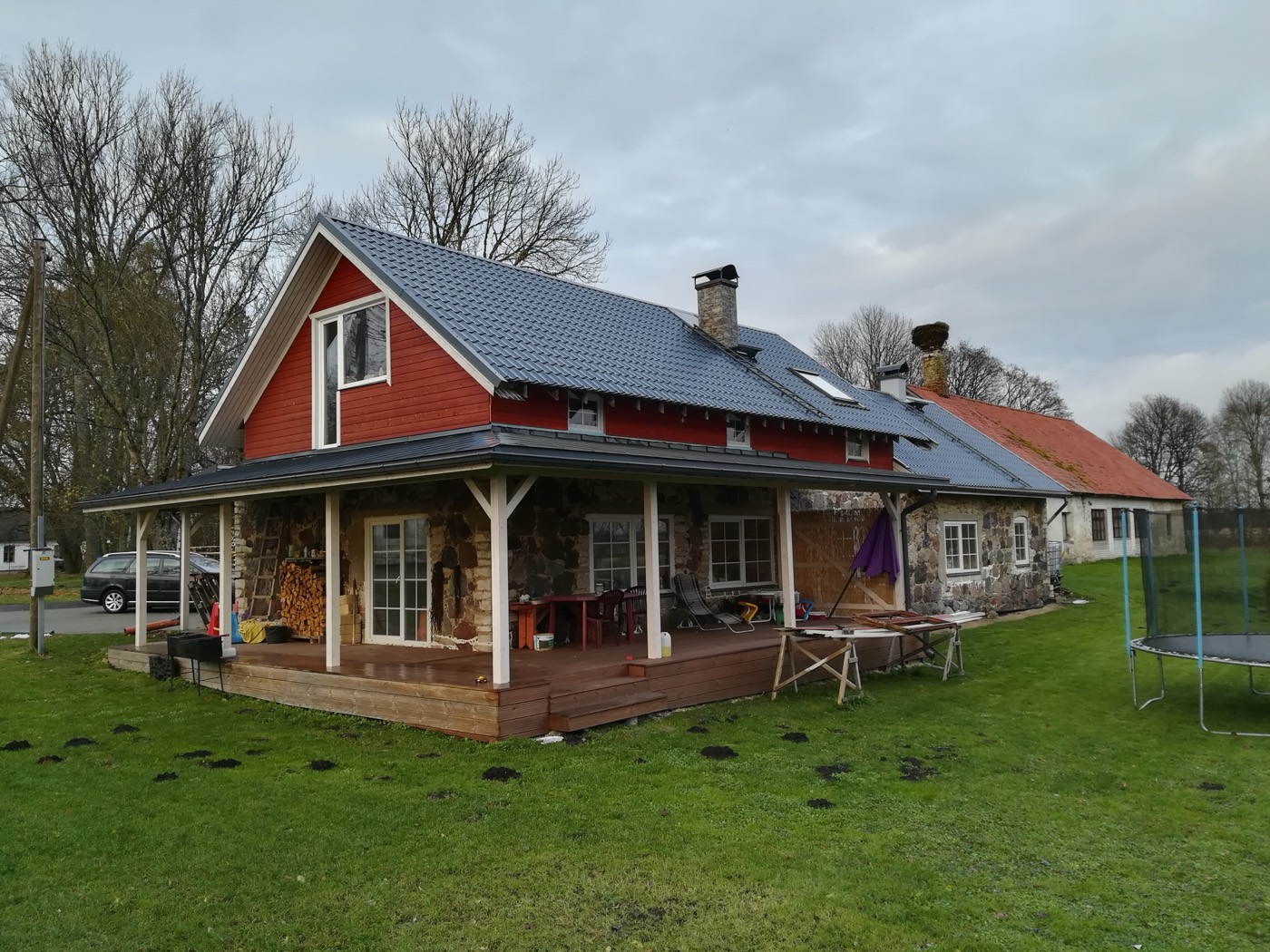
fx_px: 954
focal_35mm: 26
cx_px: 635
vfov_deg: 53.1
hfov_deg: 67.3
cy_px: 476
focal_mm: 3.83
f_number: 2.2
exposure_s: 1/100
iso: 80
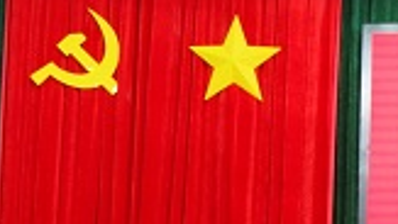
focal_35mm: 179
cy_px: 236
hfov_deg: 11.4
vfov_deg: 6.8
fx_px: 1891
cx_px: 635
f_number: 5
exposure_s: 1/60
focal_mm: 21
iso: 1600
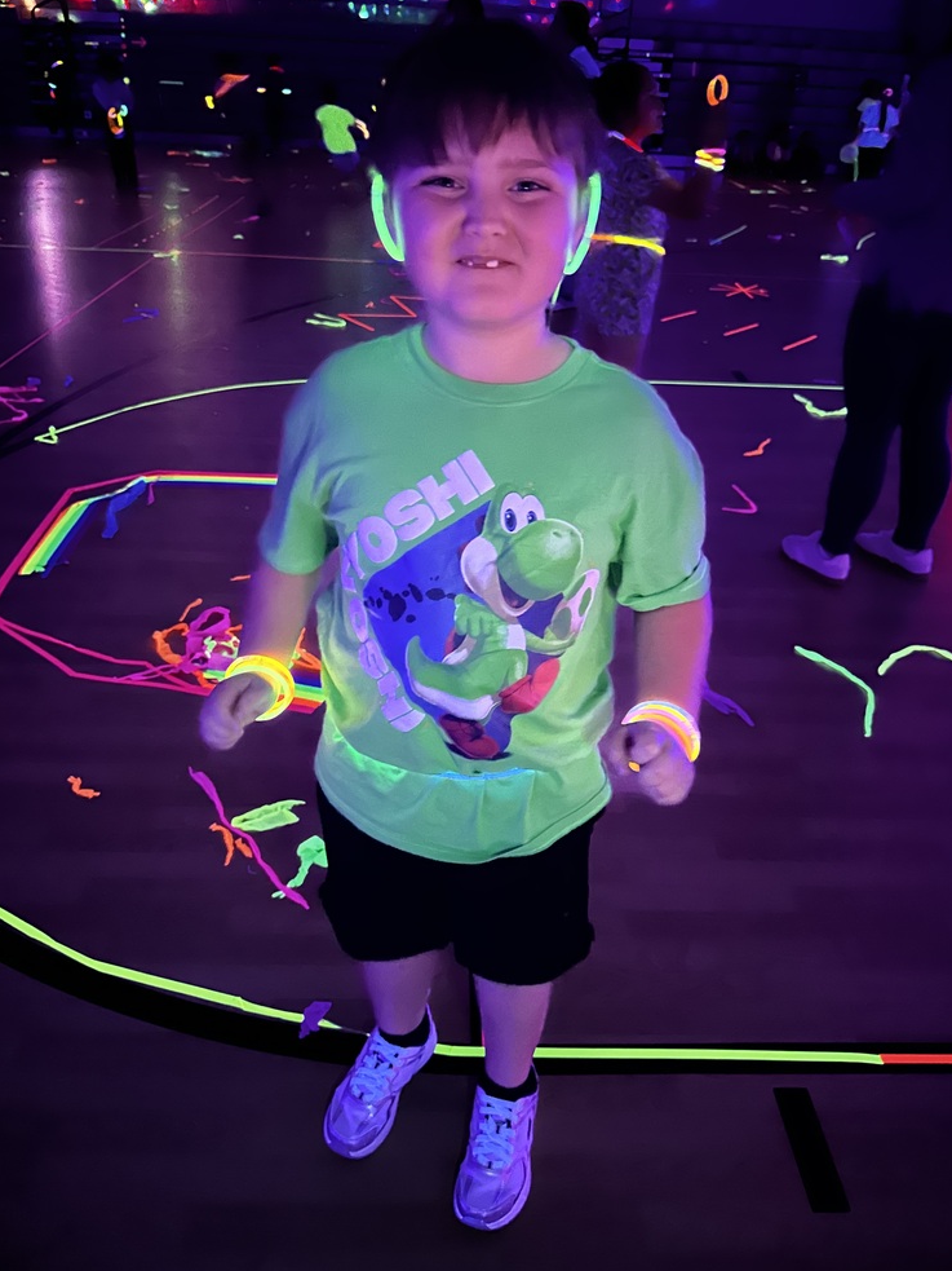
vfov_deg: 69.4
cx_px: 474
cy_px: 612
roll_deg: -3.8
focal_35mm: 25
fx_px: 917
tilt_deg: -29.9
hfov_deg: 54.9
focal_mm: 6.86
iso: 5000
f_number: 1.78
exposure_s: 1/15
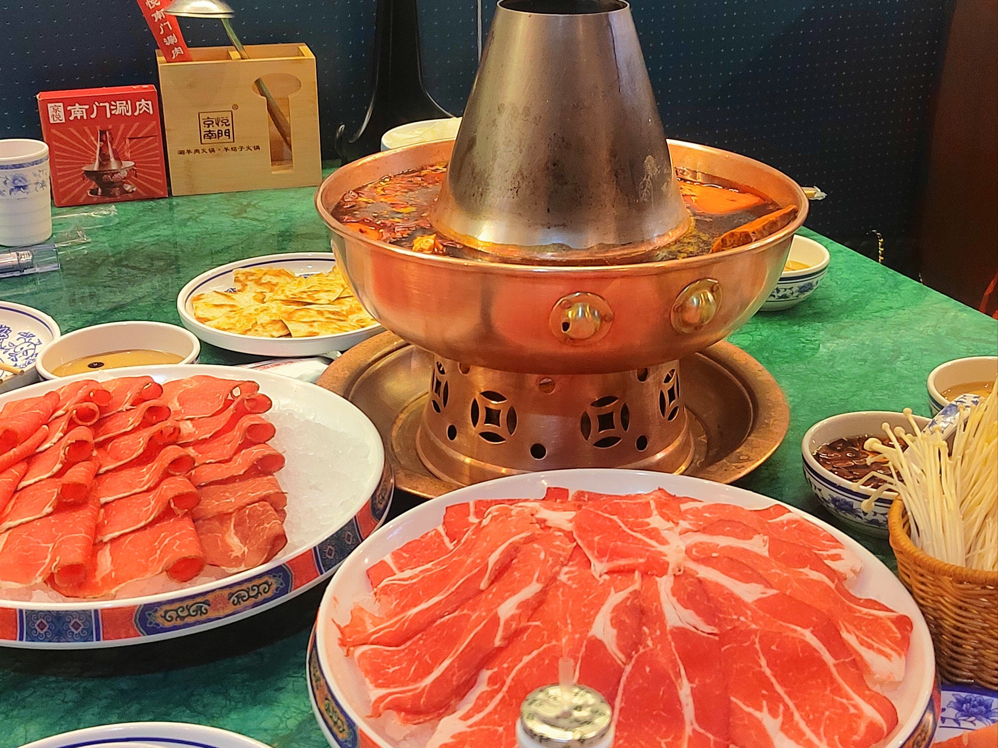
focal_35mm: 45
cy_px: 374
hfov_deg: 42.1
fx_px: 1297
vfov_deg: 32.2
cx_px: 499
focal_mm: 5.52
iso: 3766
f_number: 1.9
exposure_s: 1/50
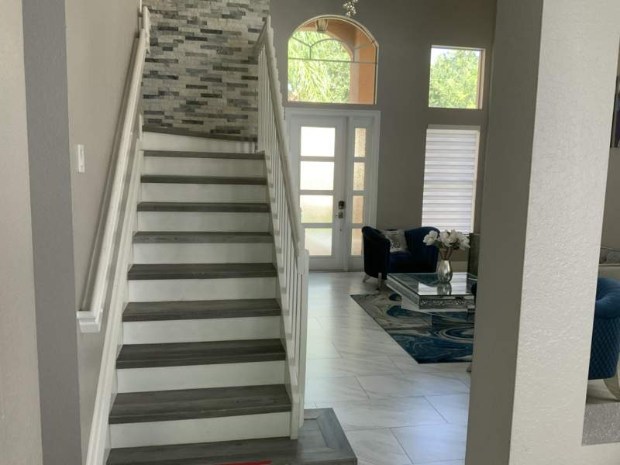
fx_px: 519
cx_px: 310
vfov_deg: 48.2
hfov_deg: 61.7
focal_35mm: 29
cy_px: 232
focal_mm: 3
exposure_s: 1/122
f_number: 1.8
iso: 50
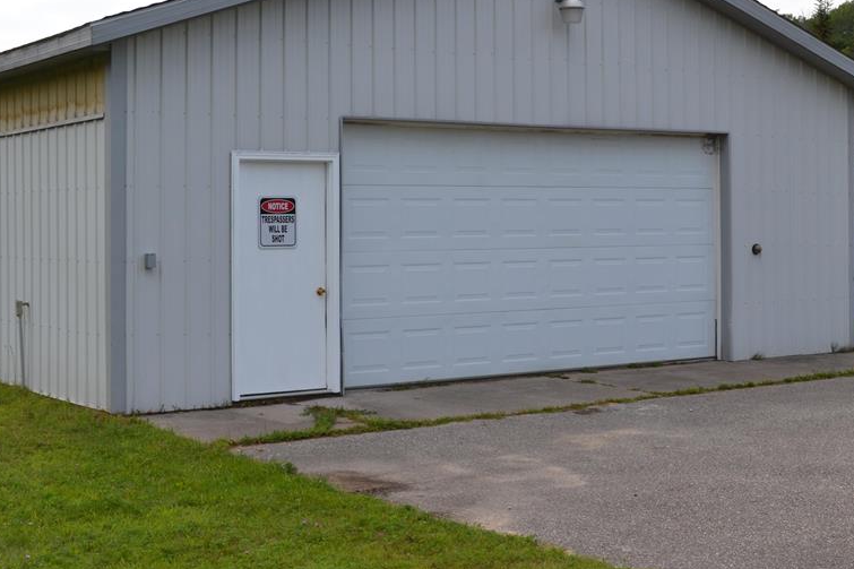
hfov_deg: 32.9
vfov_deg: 22.2
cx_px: 437
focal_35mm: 61
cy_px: 186
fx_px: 1447
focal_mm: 24
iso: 100
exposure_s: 1/200
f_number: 8
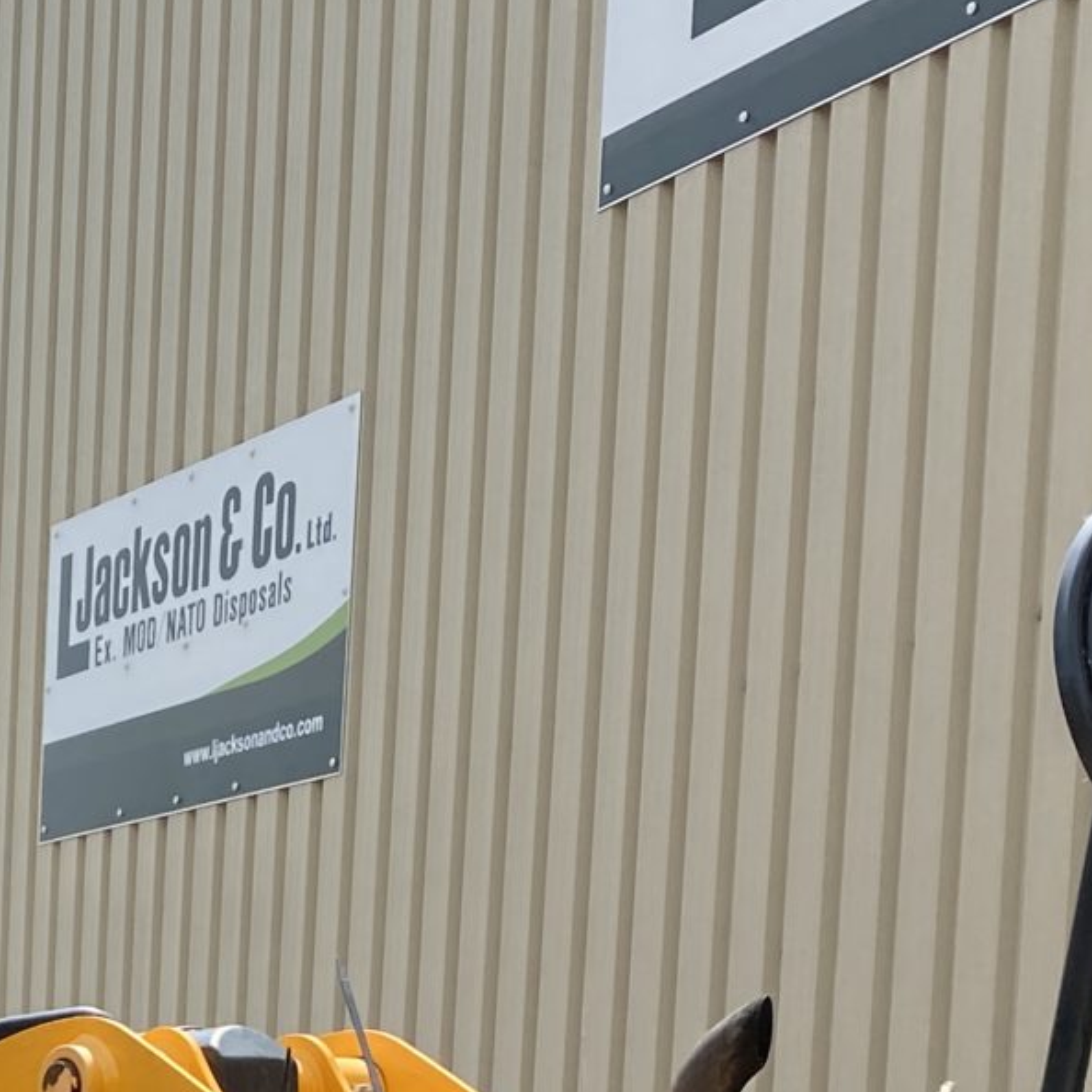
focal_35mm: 99
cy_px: 1519
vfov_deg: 16.4
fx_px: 3533
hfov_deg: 17.0
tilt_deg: -2.6
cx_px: -99
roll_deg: -1.2
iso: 32
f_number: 1.8
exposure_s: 1/1996
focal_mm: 4.25
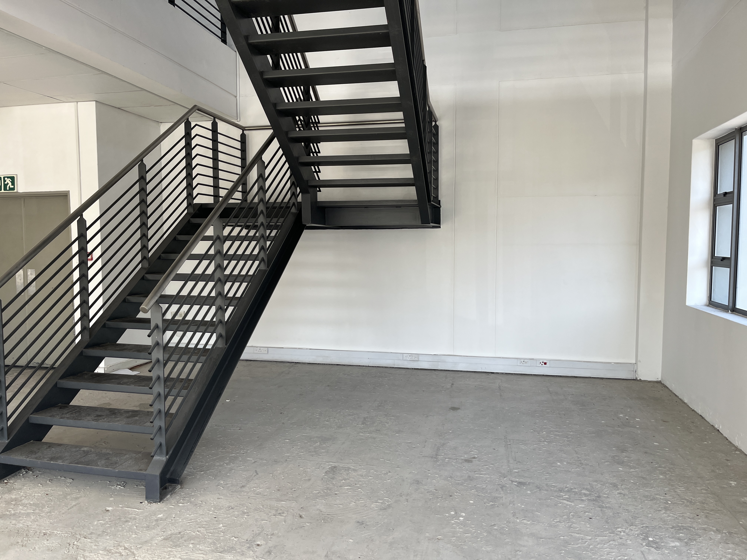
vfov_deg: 53.1
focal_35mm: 26
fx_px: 561
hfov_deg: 67.3
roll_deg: -0.6
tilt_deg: -4.4
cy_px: 280
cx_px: 374
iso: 40
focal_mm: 5.1
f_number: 1.6
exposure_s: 1/205
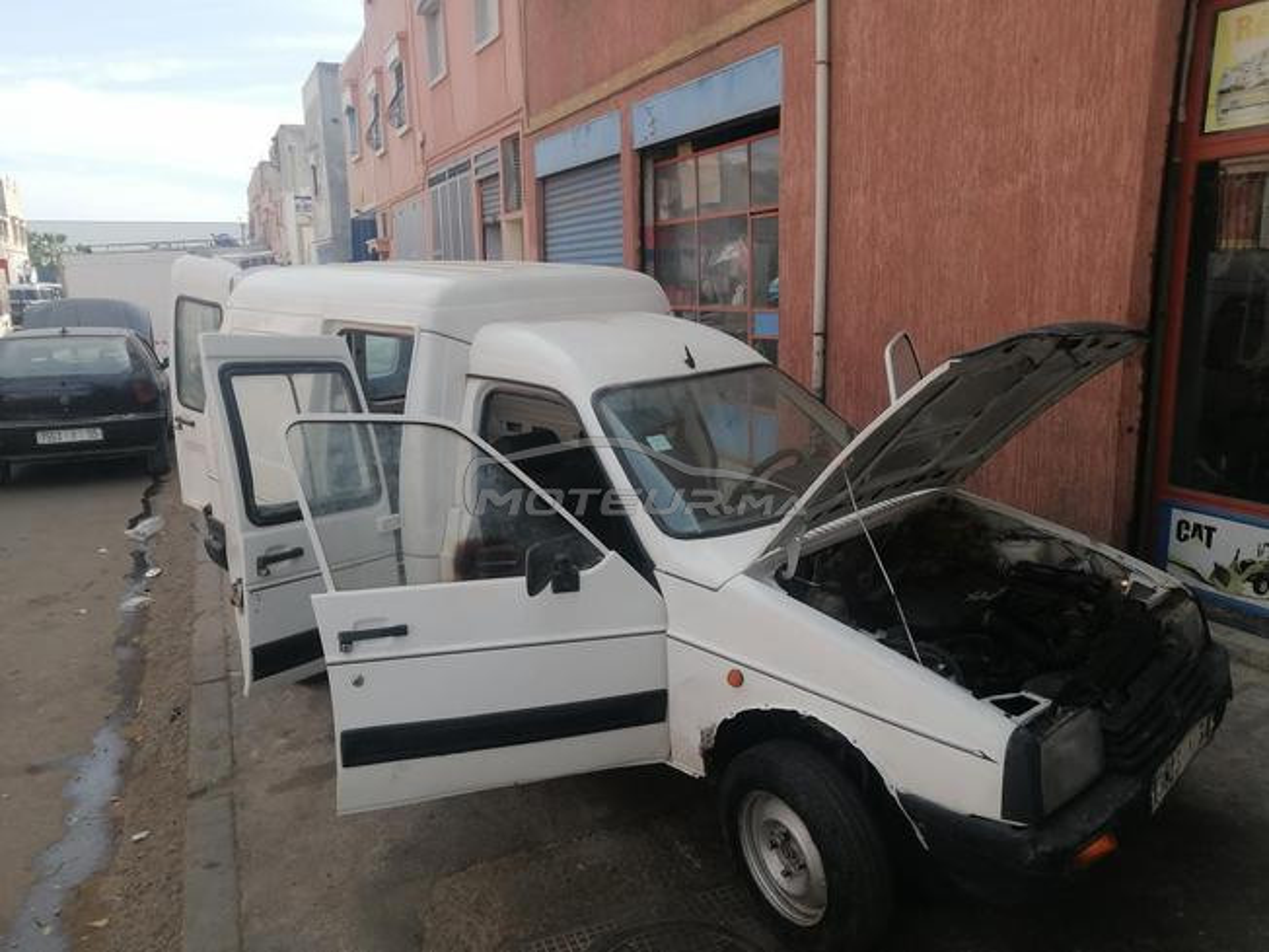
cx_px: 634
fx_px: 953
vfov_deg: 53.1
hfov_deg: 67.3
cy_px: 476
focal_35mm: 26
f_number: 1.8
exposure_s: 1/972
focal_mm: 3.95
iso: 50
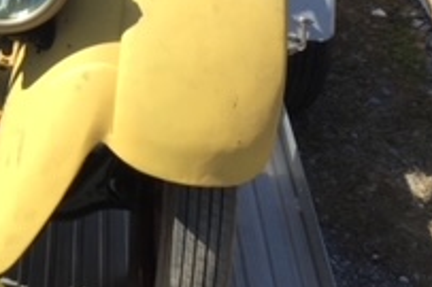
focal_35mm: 95
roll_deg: -1.1
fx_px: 1139
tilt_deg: -17.5
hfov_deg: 19.8
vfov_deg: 13.9
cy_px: -64
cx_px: -119
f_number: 2.2
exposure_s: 1/1522
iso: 32
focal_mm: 4.15
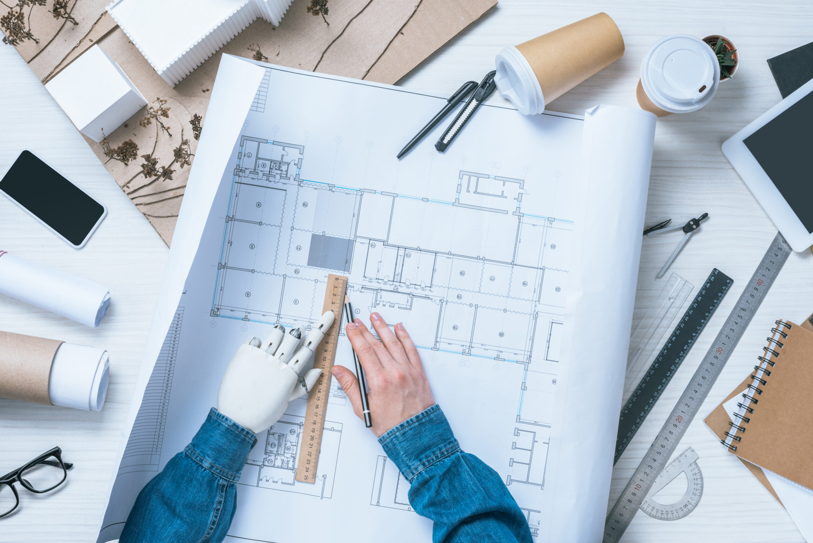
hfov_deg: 39.6
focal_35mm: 50
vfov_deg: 27.0
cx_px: 406
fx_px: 1130
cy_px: 272
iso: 400
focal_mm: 50
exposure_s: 1/200
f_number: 13
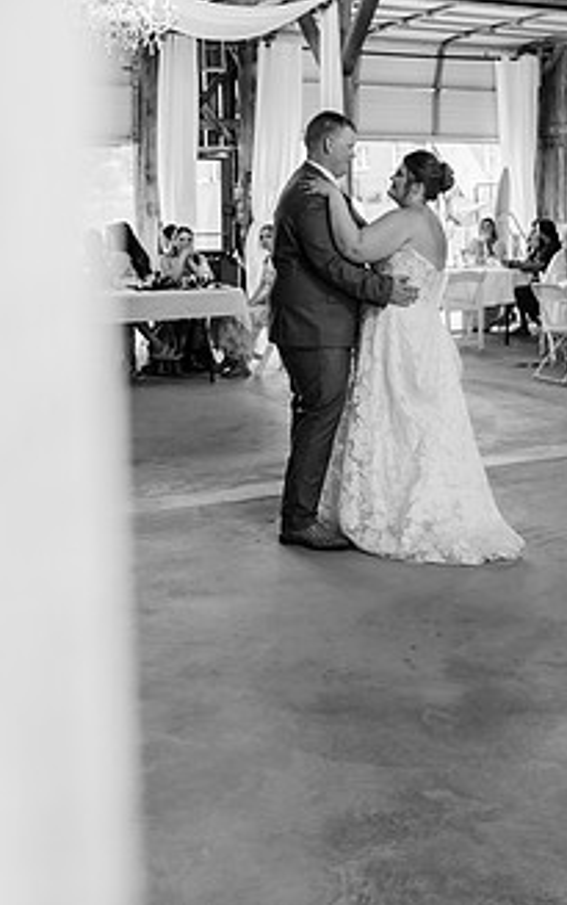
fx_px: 1209
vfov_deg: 40.4
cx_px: 364
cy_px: 285
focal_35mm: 49
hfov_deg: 26.3
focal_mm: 35
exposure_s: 1/200
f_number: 2.5
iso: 640
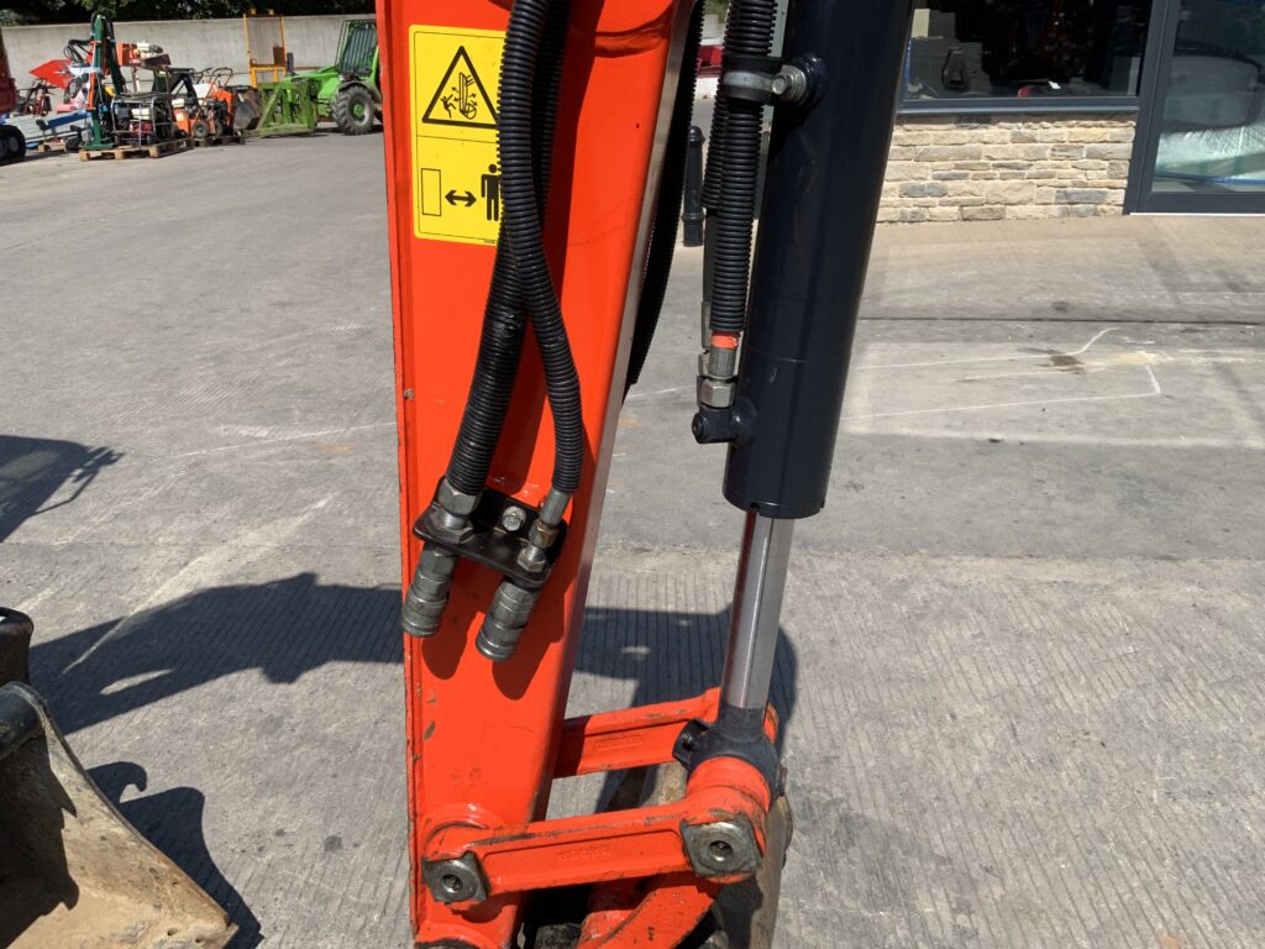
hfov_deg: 61.7
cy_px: 474
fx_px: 1060
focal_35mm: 29
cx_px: 632
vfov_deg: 48.2
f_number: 1.8
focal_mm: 3
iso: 16
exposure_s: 1/1848
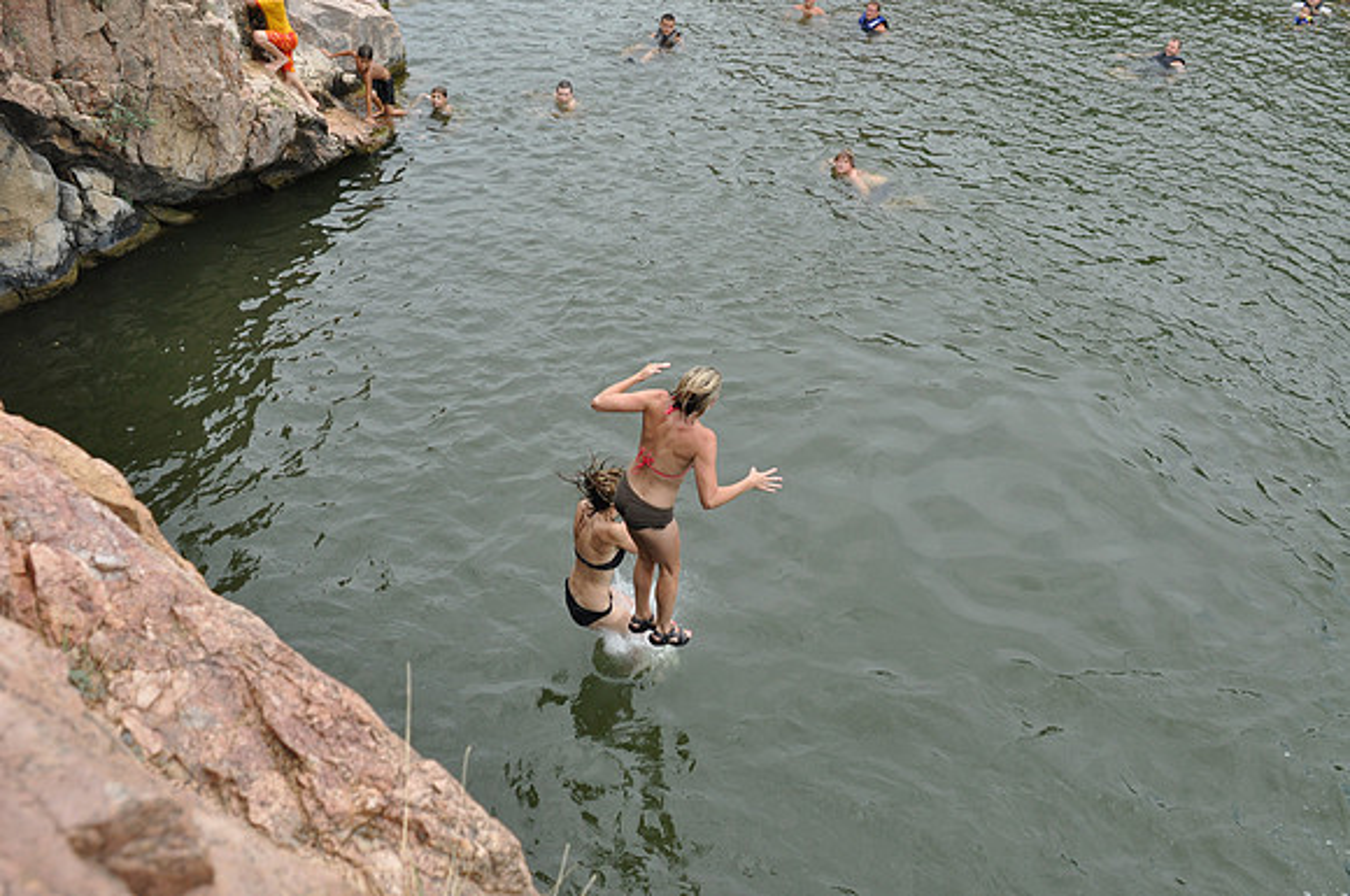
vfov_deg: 36.8
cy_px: 448
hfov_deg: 53.2
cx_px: 675
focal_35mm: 36
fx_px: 1348
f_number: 5
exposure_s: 1/1250
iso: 400
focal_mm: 24
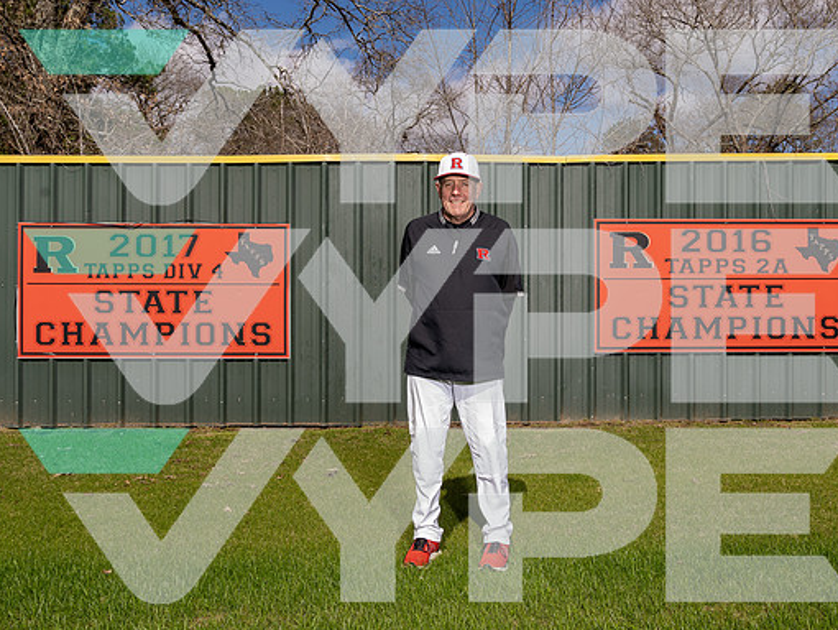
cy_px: 319
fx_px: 848
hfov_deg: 52.3
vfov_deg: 40.7
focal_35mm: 35
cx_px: 491
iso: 100
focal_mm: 28
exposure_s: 1/250
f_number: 9
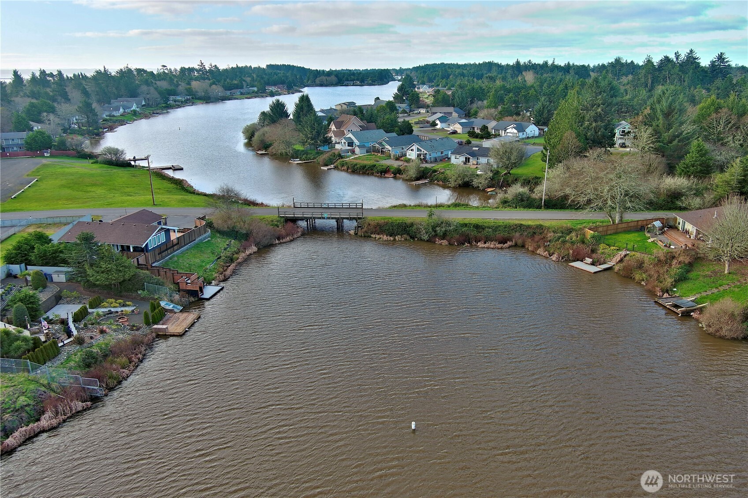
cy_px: 249
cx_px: 374
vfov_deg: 45.0
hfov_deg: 63.7
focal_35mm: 29
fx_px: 602
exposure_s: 1/349
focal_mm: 10.57
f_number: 2.8
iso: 100
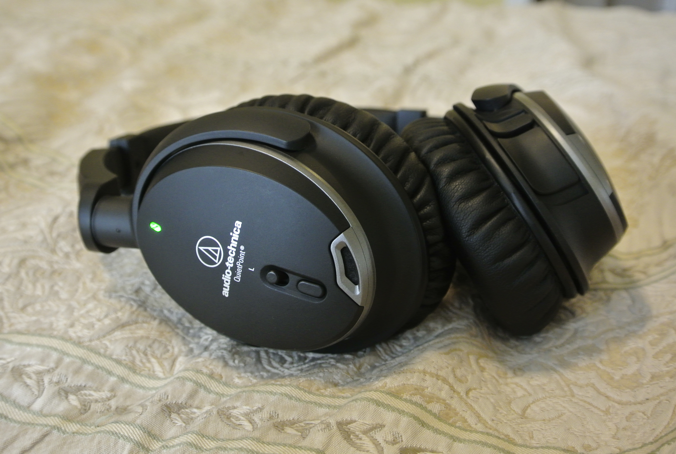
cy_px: 227
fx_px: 734
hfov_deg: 49.5
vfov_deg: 34.4
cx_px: 338
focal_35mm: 39
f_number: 4
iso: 640
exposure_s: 1/30
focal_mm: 14.5
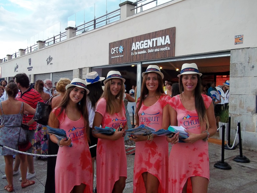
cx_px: 128
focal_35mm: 32
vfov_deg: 44.2
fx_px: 238
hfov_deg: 56.8
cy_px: 96
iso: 80
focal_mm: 5.7
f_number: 2.9
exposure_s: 1/320
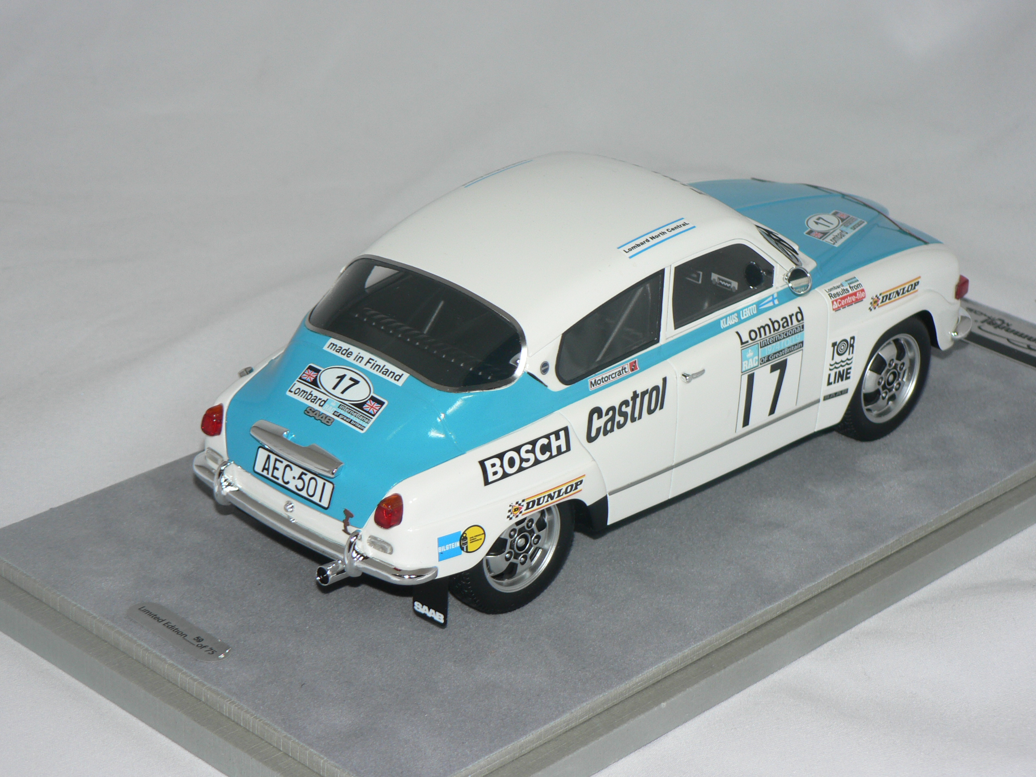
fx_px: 2723
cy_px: 388
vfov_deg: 16.2
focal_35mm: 91
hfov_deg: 21.5
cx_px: 518
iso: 80
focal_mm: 15.2
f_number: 3.2
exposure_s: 1/60
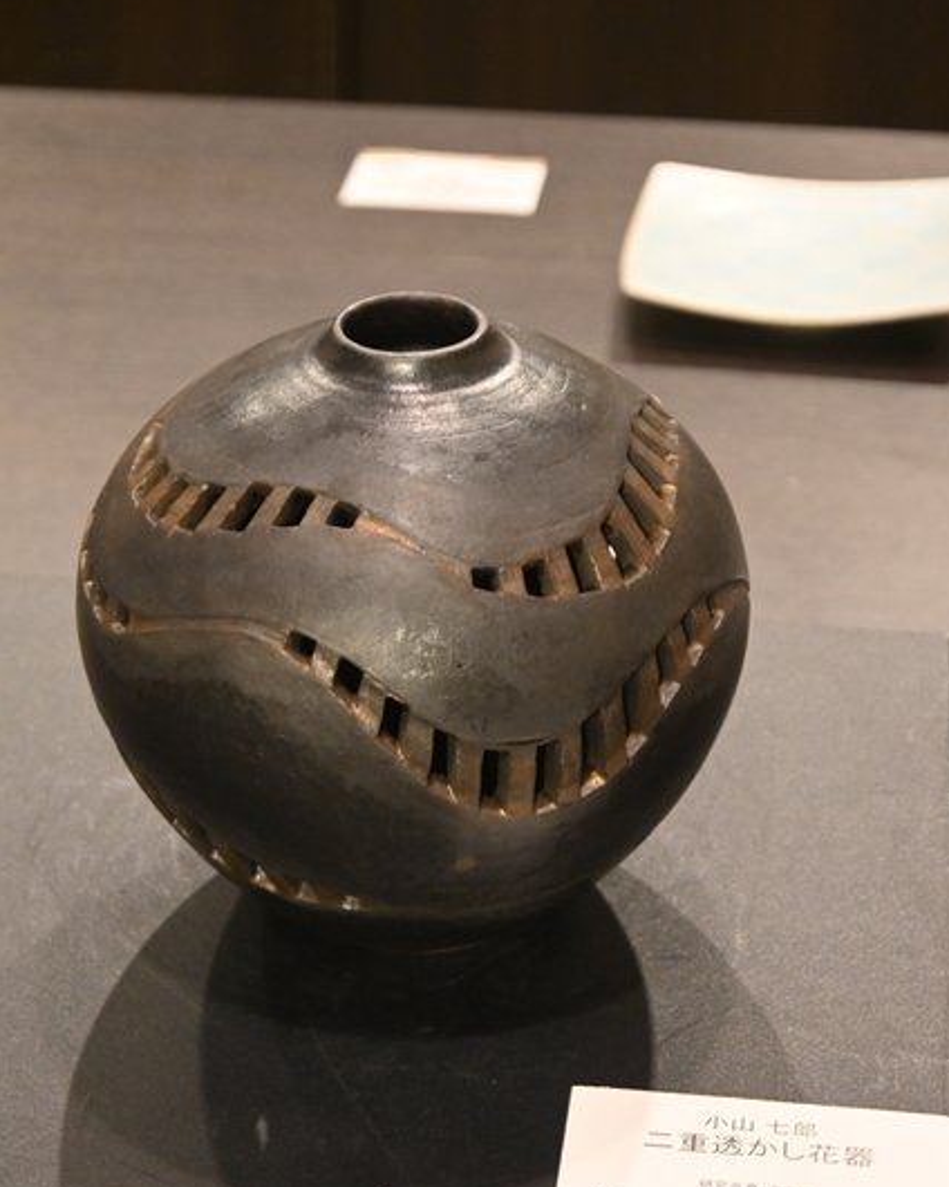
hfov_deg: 18.1
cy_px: 681
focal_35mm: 85
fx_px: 2984
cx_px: 476
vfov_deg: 22.5
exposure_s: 1/125
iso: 2500
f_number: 6.3
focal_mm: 50
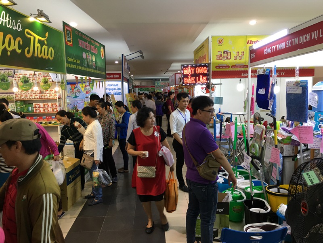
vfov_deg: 48.2
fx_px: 271
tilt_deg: -5.7
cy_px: 122
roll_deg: +1.5
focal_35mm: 29
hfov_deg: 61.7
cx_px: 162
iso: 32
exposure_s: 1/17
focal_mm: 4.15
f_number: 2.2
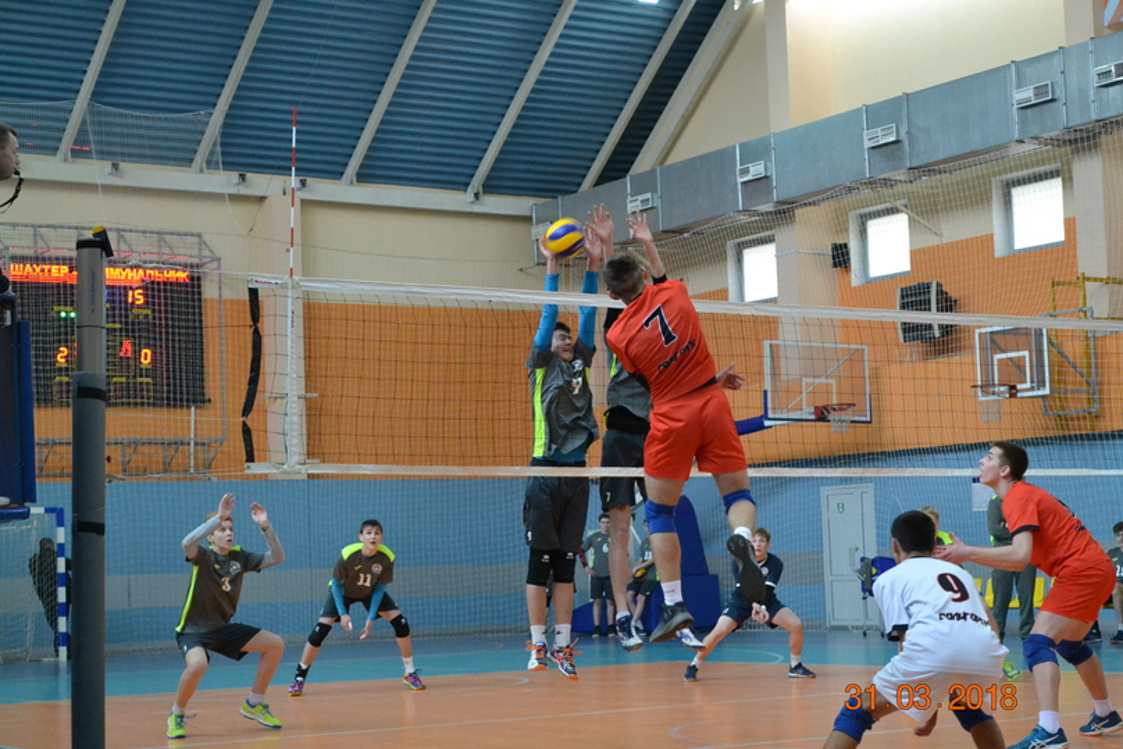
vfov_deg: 19.9
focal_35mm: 69
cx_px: 556
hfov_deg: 29.4
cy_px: 376
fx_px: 2137
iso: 3200
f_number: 5.3
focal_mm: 45
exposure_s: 1/250
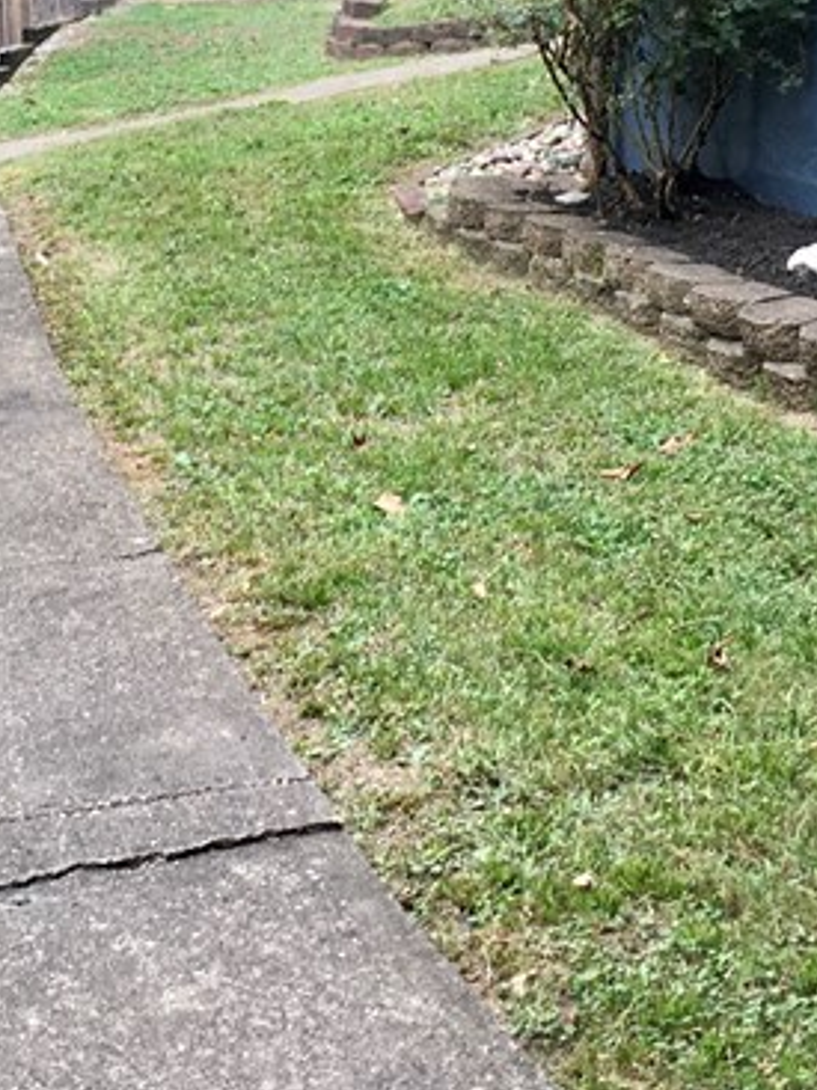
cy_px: 74
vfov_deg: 23.4
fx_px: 2550
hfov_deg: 18.1
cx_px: 211
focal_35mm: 81
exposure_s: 1/60
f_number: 2.2
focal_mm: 4.15
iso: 25
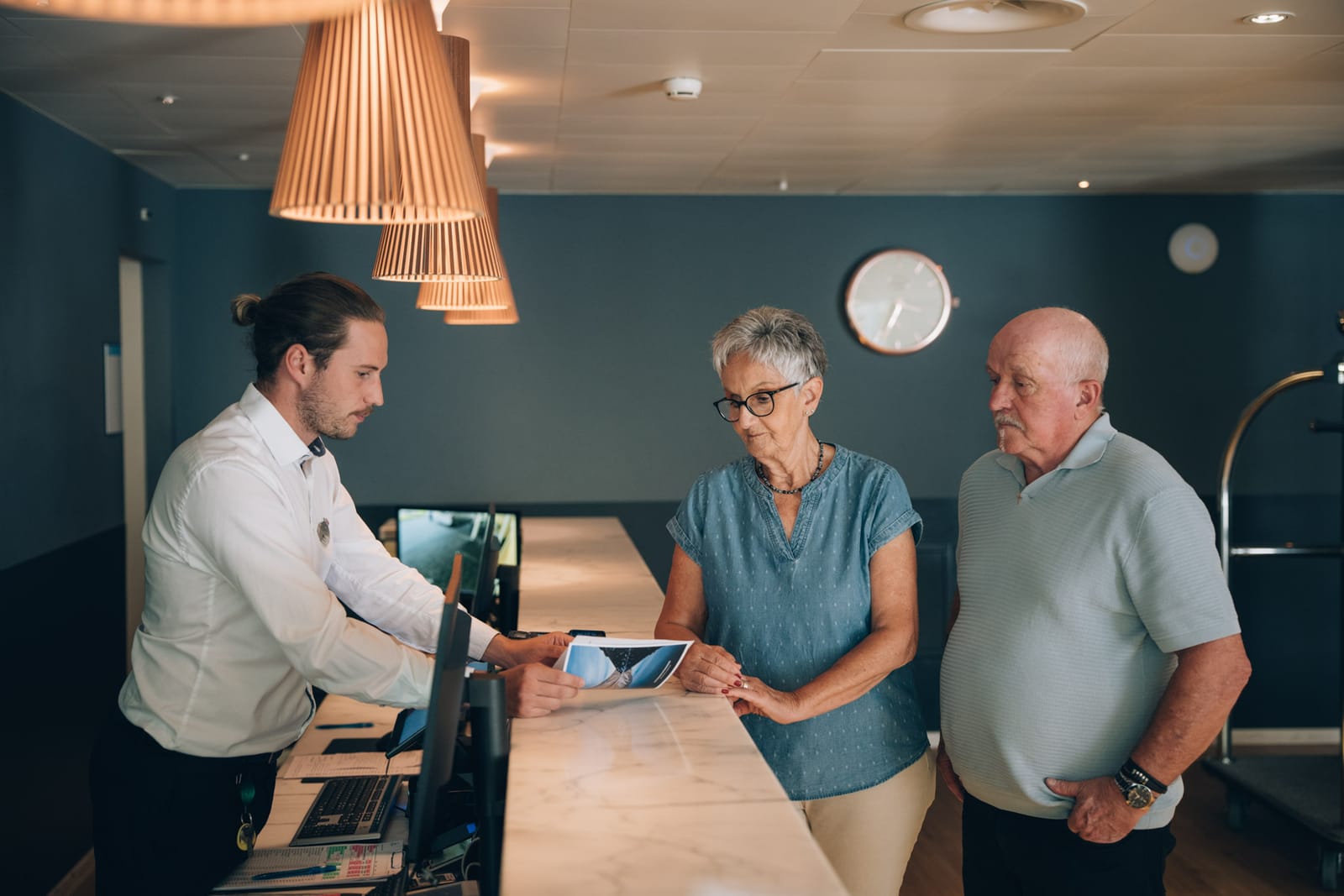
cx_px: 672
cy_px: 448
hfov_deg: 44.5
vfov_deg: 30.5
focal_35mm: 44
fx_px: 1643
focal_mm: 44
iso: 1000
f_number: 2.2
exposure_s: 1/100
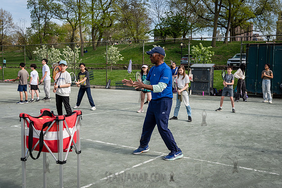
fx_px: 320
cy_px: 101
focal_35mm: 41
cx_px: 152
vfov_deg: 32.7
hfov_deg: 47.5
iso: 100
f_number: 4.5
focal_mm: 38
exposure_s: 1/400
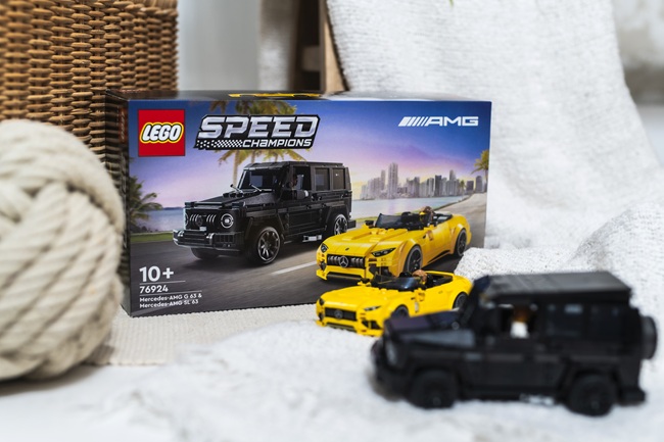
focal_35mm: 50
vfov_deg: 27.0
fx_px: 922
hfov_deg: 39.6
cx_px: 332
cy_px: 221
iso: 250
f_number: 2.8
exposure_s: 1/250
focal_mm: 50
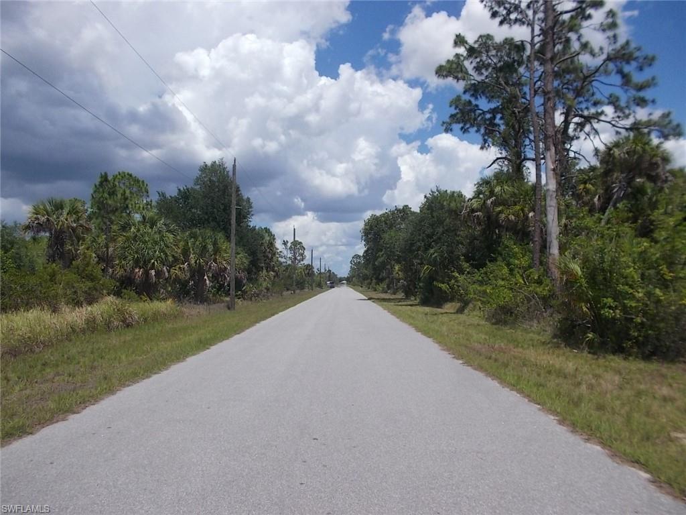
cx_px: 343
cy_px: 258
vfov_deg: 48.2
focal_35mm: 29
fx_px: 575
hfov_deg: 61.7
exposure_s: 1/1499
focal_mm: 4.1
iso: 80
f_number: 3.3
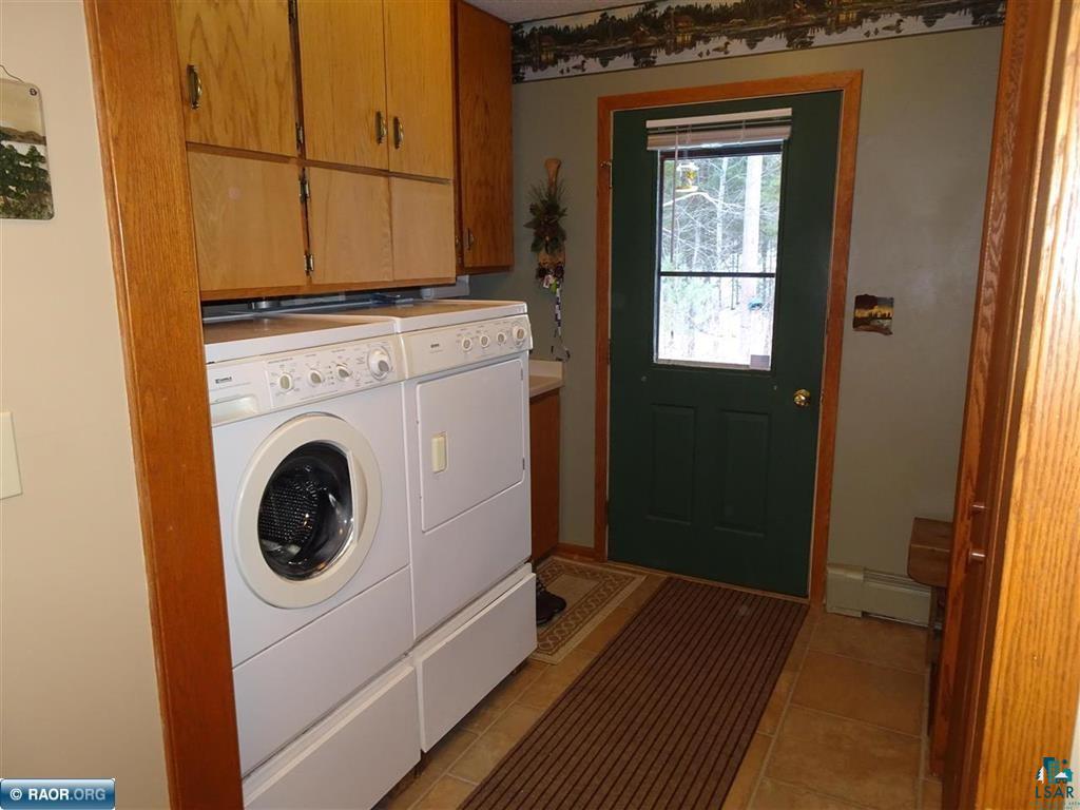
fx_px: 749
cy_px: 405
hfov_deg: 71.6
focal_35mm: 24
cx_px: 540
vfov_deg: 56.8
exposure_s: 1/30
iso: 250
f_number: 3.5
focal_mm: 4.1
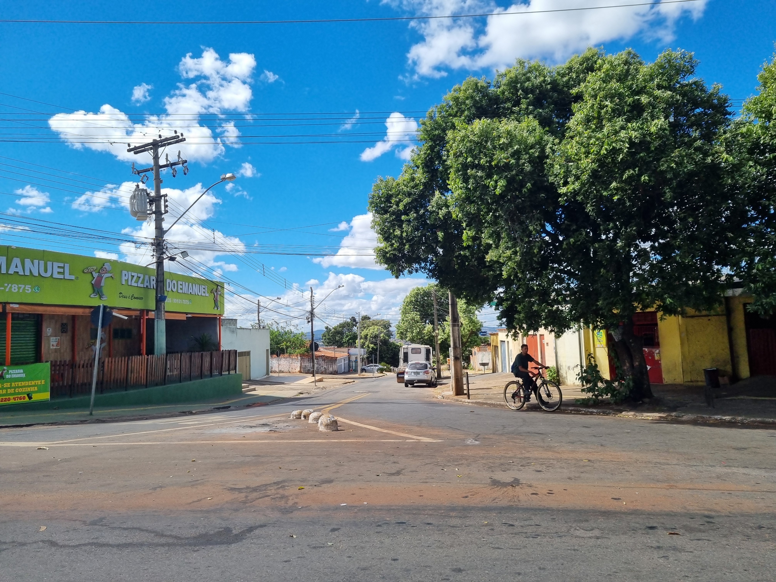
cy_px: 291
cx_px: 388
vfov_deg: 53.1
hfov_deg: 67.3
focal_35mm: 26
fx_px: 583
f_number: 1.8
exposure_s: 1/2696
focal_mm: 5.4
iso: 50
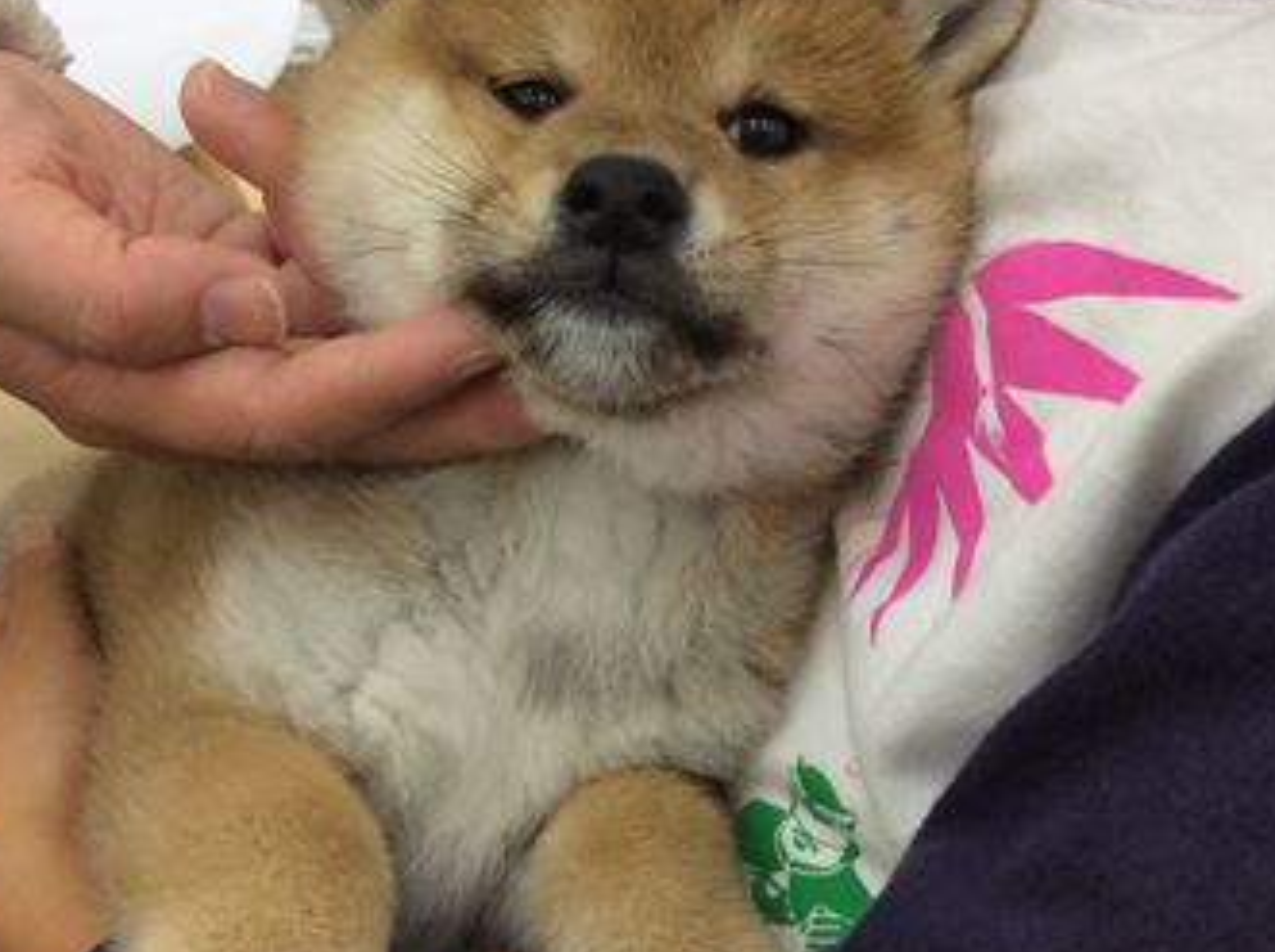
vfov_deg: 25.1
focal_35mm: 58
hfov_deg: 33.3
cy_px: 505
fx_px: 2132
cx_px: 666
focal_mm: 3.3
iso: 40
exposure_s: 1/24
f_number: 2.4
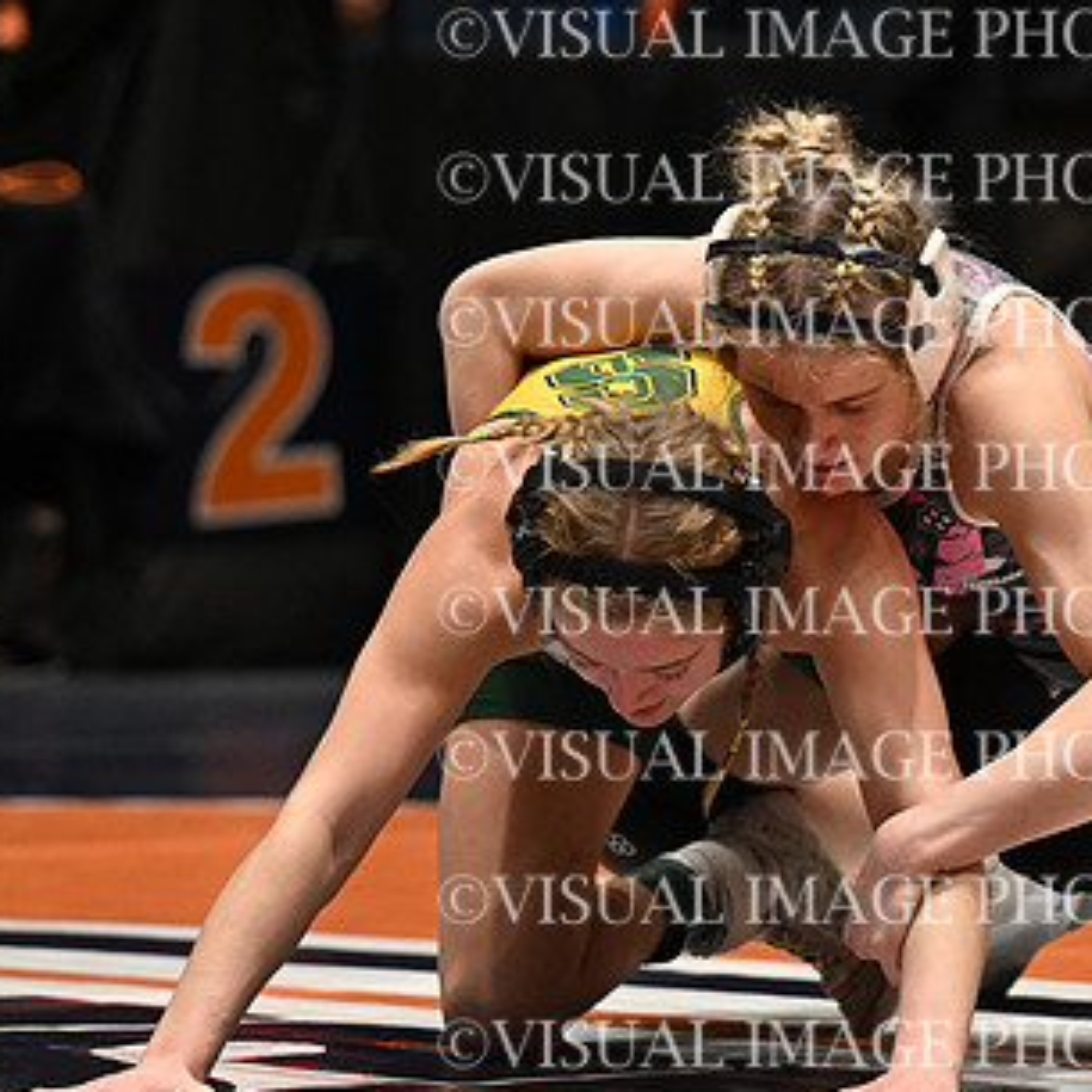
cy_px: 539
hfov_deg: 5.8
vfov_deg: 5.8
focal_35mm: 302
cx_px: 956
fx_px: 10778
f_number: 2.8
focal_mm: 125
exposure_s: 1/767
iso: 2200
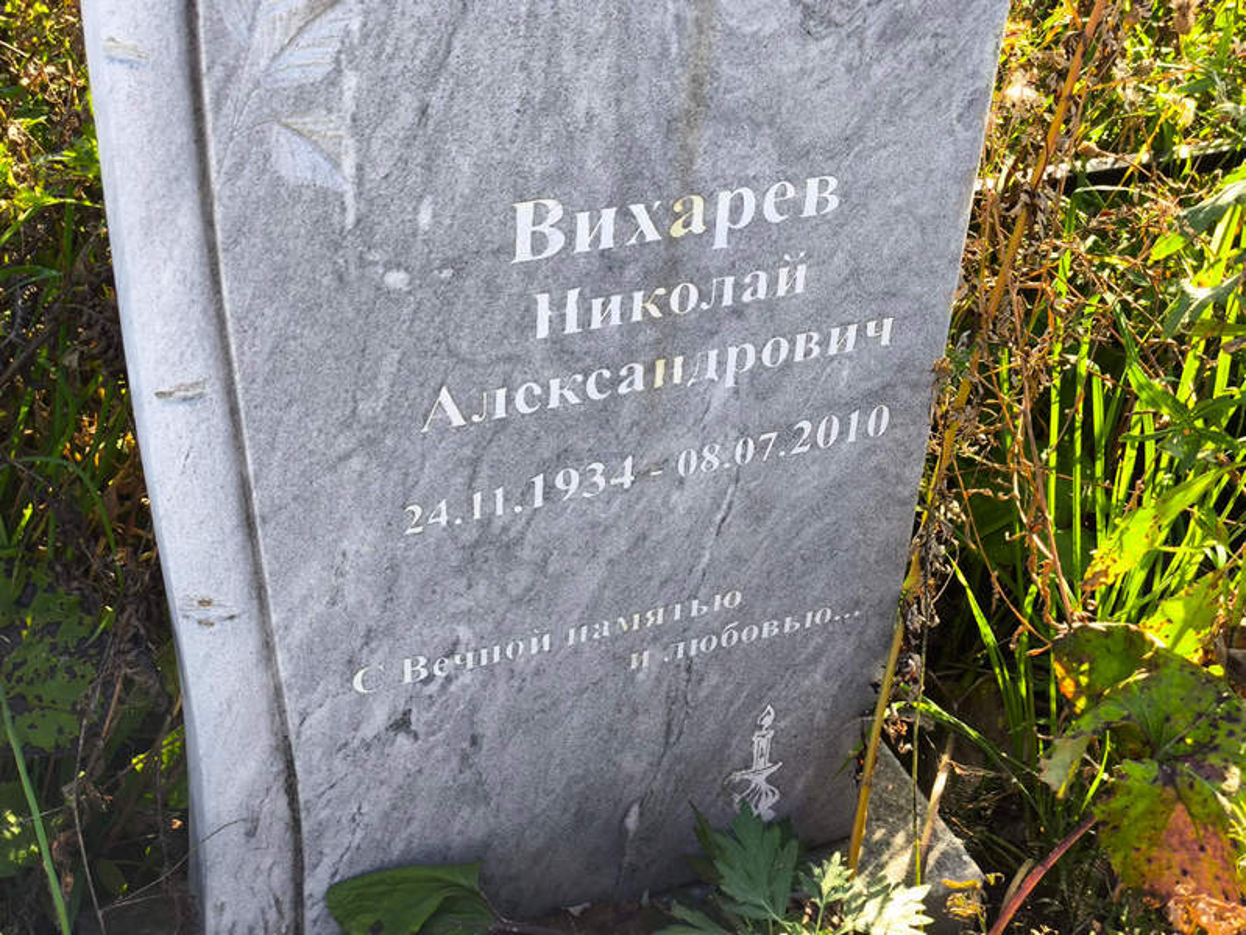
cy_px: 468
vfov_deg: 29.1
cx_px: 623
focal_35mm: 50
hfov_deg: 38.2
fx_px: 1801
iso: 50
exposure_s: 1/147
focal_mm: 4.71
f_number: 1.7
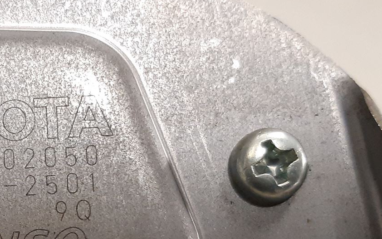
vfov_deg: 19.2
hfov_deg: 28.4
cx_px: -18
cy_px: 205
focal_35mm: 67
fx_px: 698
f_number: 1.7
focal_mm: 3.93
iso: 250
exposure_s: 1/50
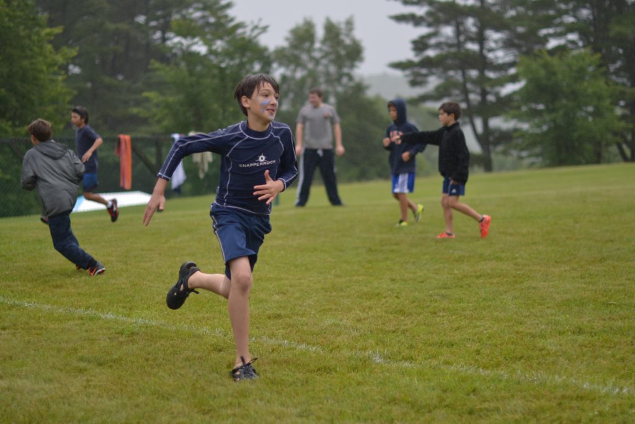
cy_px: 212
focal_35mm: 75
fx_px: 1323
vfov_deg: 18.2
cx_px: 318
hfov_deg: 27.0
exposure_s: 1/4000
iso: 100
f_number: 1.4
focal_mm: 50
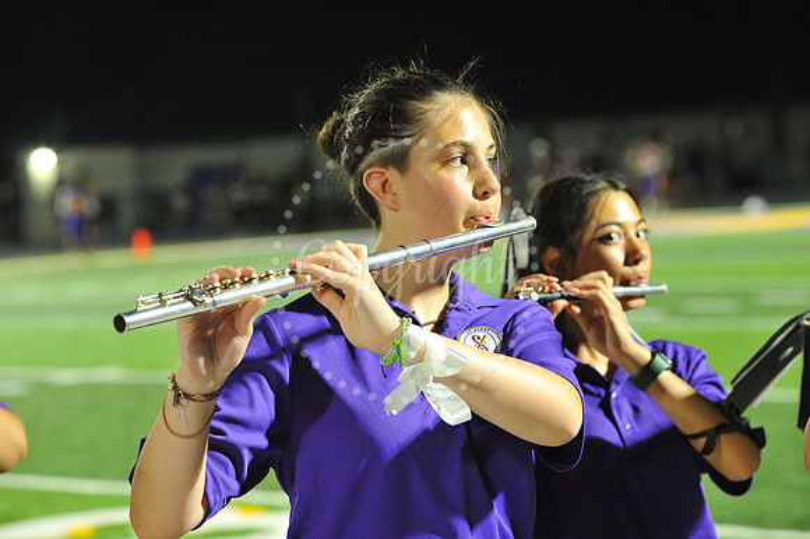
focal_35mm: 125
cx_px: 405
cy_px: 270
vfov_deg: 11.0
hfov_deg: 16.4
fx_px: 2811
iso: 5000
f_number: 5.6
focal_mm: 125
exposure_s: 1/250
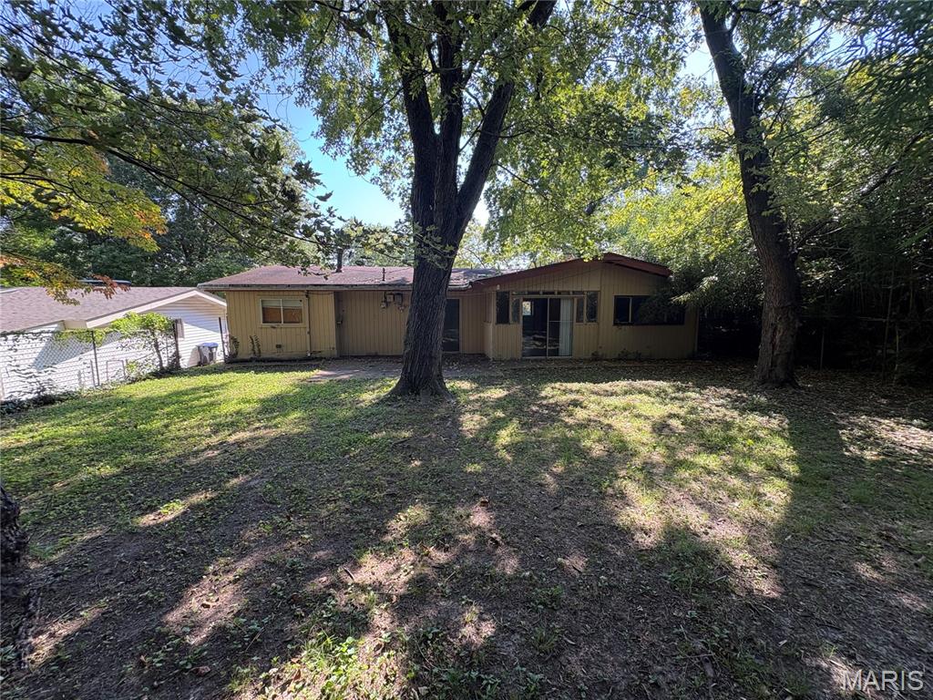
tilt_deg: -6.9
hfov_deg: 102.1
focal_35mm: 14
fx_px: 377
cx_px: 466
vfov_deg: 85.7
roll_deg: +0.4
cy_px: 350
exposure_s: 1/164
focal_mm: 2.22
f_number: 2.2
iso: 64
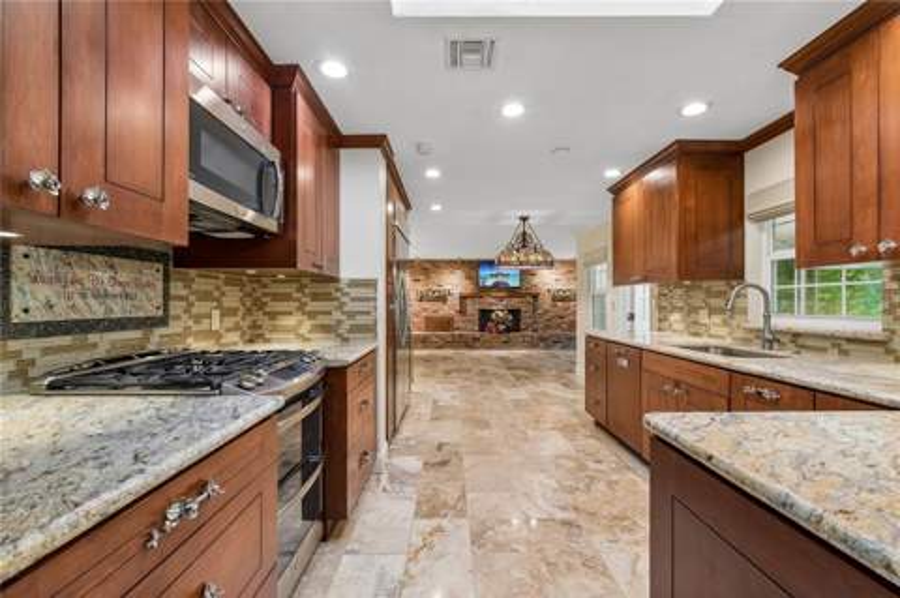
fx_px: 375
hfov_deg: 100.4
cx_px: 450
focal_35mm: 15
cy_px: 299
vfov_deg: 77.2
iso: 200
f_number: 8
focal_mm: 10
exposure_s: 1/2.5
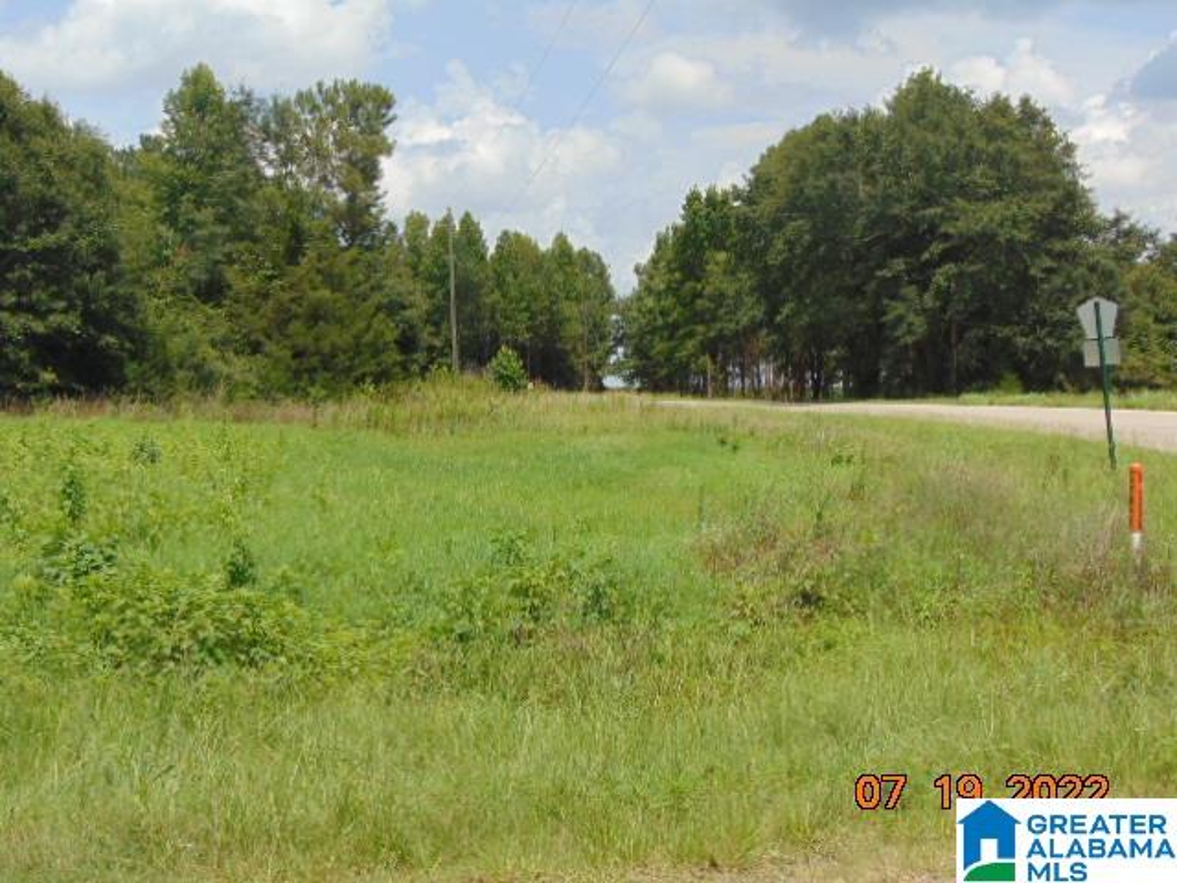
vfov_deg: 24.4
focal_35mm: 60
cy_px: 442
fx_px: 2040
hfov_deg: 32.2
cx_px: 588
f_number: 9.3
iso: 80
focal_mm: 10.8
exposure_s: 1/200
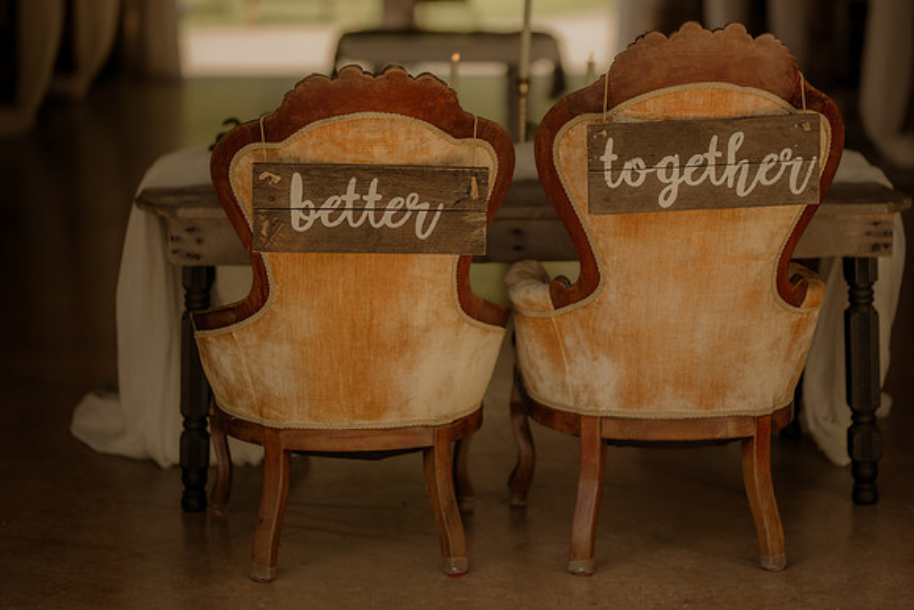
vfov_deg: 15.6
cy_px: 310
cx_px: 467
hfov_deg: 23.2
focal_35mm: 88
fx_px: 2223
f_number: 1.4
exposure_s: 1/800
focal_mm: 85
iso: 125
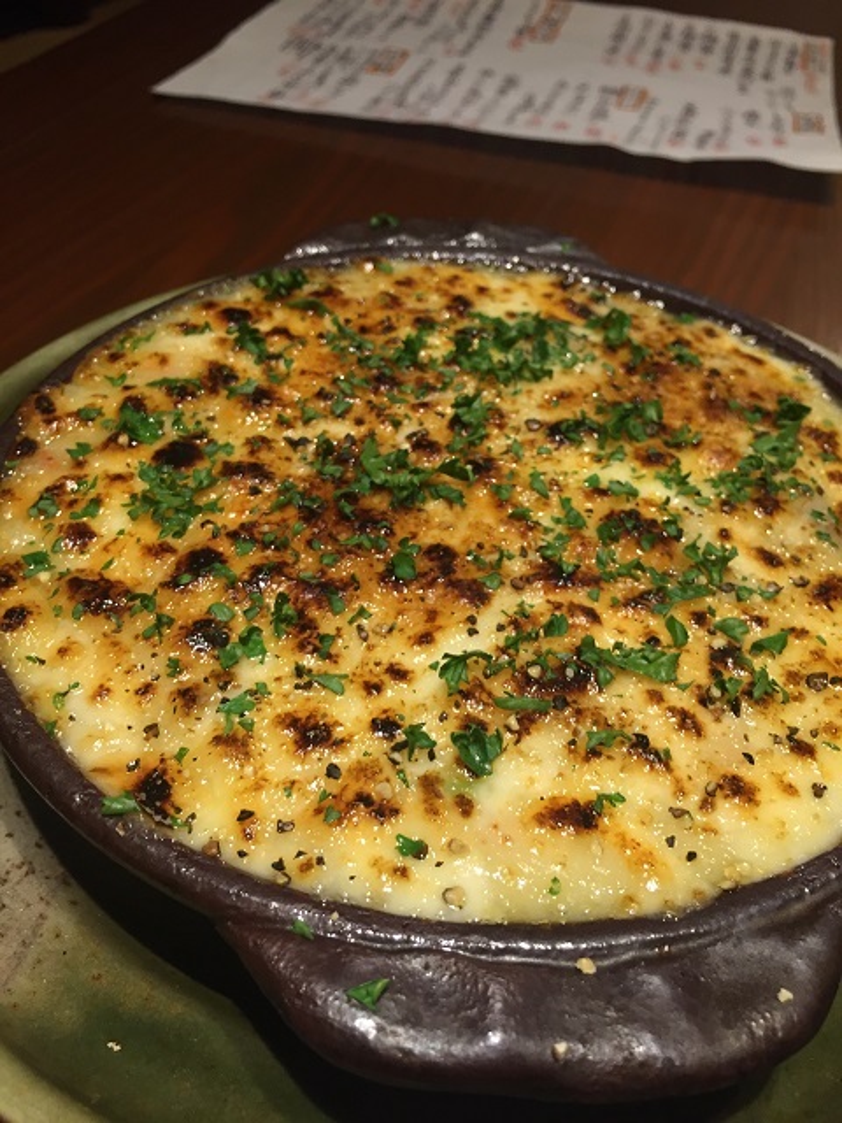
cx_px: 421
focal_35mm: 29
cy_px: 562
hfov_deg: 48.2
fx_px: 941
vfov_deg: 61.7
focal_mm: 4.15
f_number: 2.2
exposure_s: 1/30
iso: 80
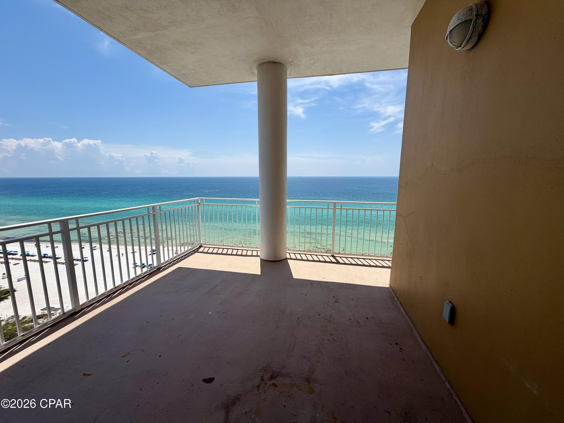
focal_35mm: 14
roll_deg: -0.1
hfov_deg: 102.1
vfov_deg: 85.7
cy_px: 212
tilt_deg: -9.4
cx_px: 282
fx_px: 228
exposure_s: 1/1534
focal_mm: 2.22
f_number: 2.2
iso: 20
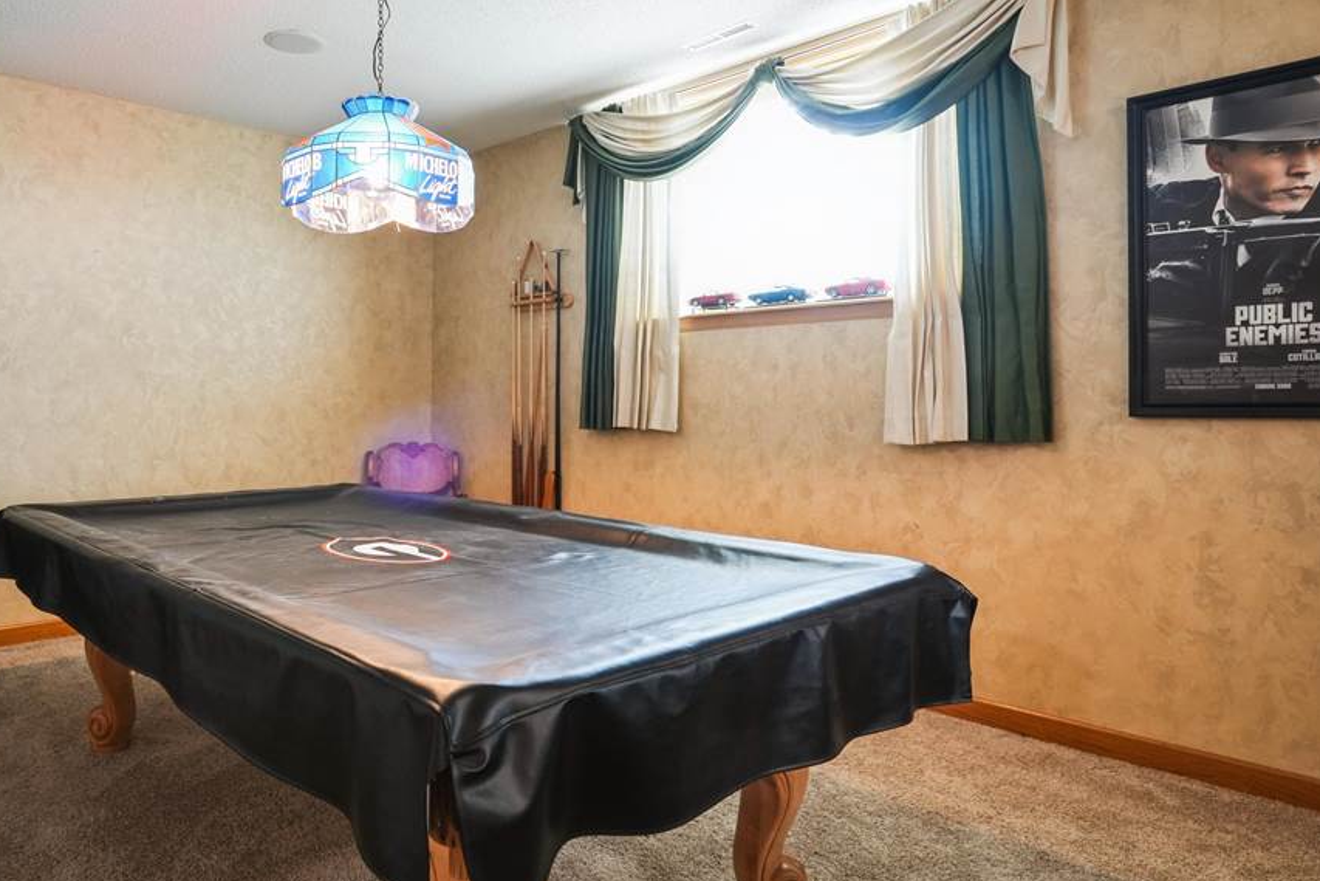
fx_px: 880
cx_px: 500
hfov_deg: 72.6
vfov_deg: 53.0
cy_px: 386
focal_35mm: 24
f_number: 10
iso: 400
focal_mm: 16
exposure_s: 1/2
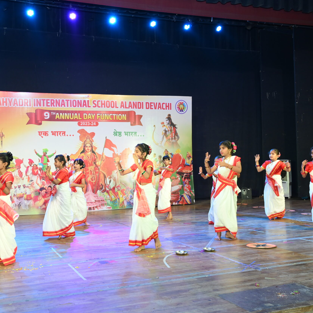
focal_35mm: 38
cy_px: 159
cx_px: 121
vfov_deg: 43.9
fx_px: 389
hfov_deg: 43.6
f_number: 5
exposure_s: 1/125
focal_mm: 29
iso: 1600
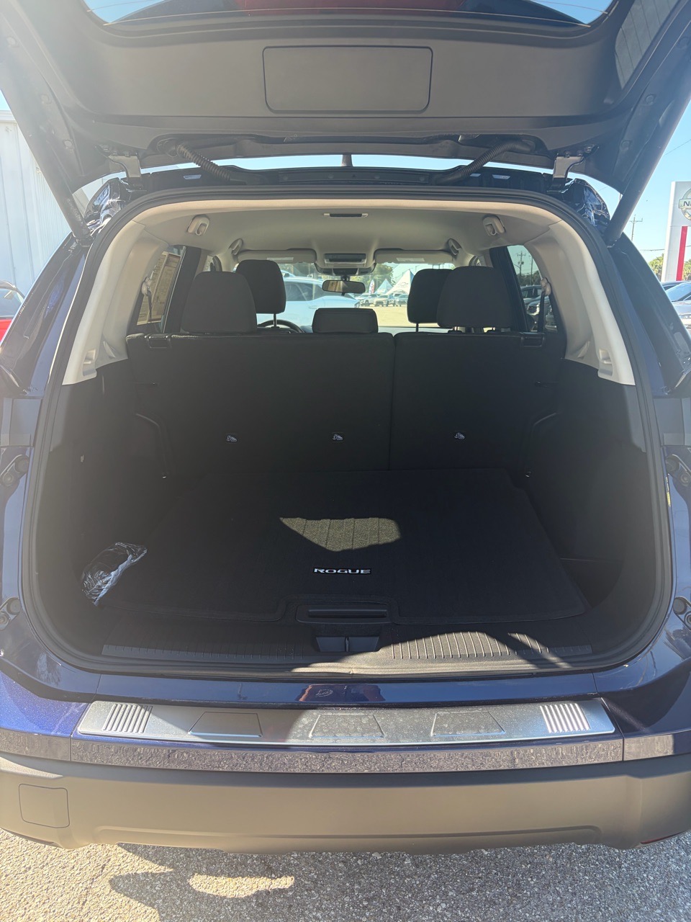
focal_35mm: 26
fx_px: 692
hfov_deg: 53.1
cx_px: 346
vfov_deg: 67.3
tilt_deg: -13.1
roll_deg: +0.0
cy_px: 461
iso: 64
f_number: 1.6
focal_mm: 5.96
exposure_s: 1/478
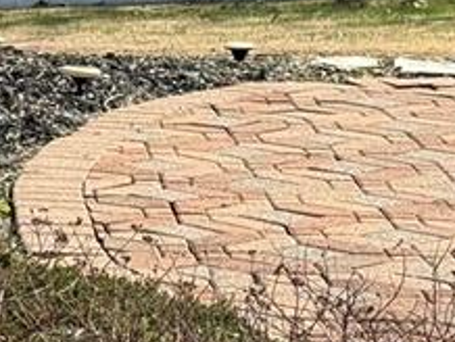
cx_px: -503
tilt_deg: -8.4
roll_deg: -0.5
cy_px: 100
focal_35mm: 225
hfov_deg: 8.3
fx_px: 2961
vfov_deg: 6.6
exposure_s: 1/3226
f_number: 1.78
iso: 64
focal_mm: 6.76
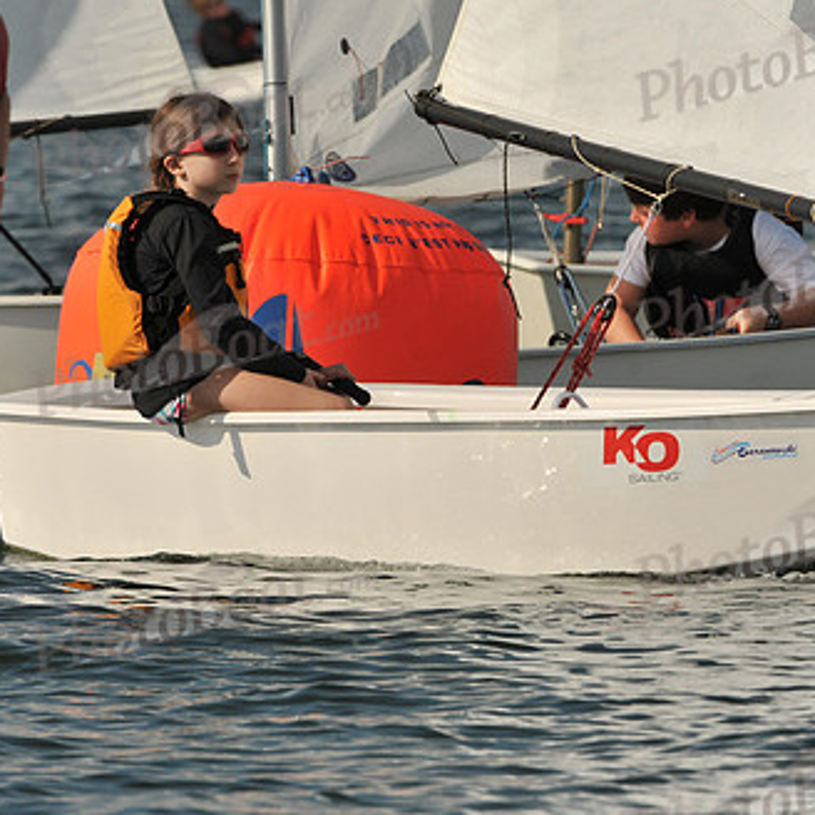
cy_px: 448
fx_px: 23973
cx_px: 507
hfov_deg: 1.9
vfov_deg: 1.9
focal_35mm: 900
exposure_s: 1/640
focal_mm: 400
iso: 200
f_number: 11
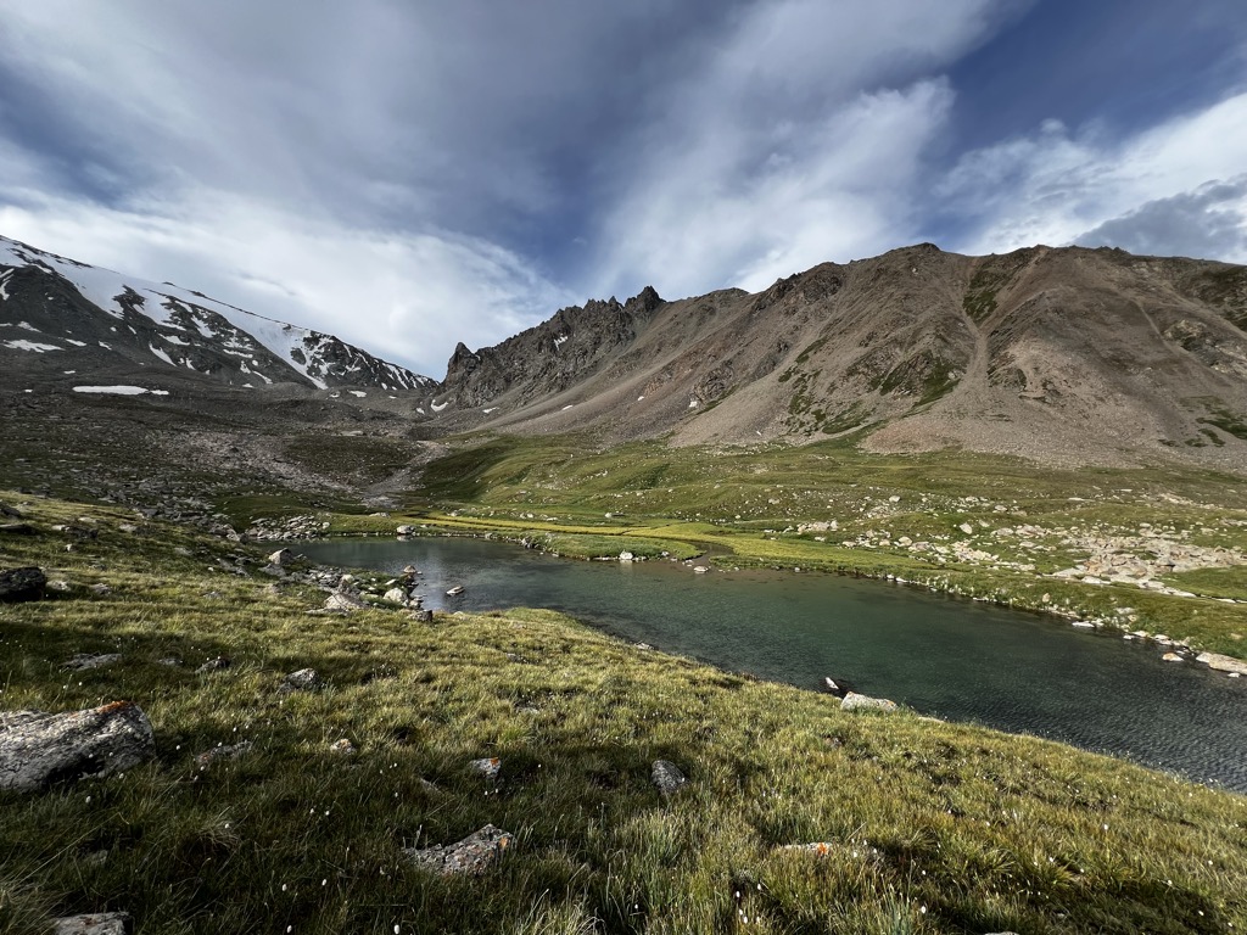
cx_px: 624
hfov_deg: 106.2
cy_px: 468
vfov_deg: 89.9
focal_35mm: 13
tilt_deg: -0.1
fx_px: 468
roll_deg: -1.0
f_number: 1.8
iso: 32
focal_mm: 1.57
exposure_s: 1/791
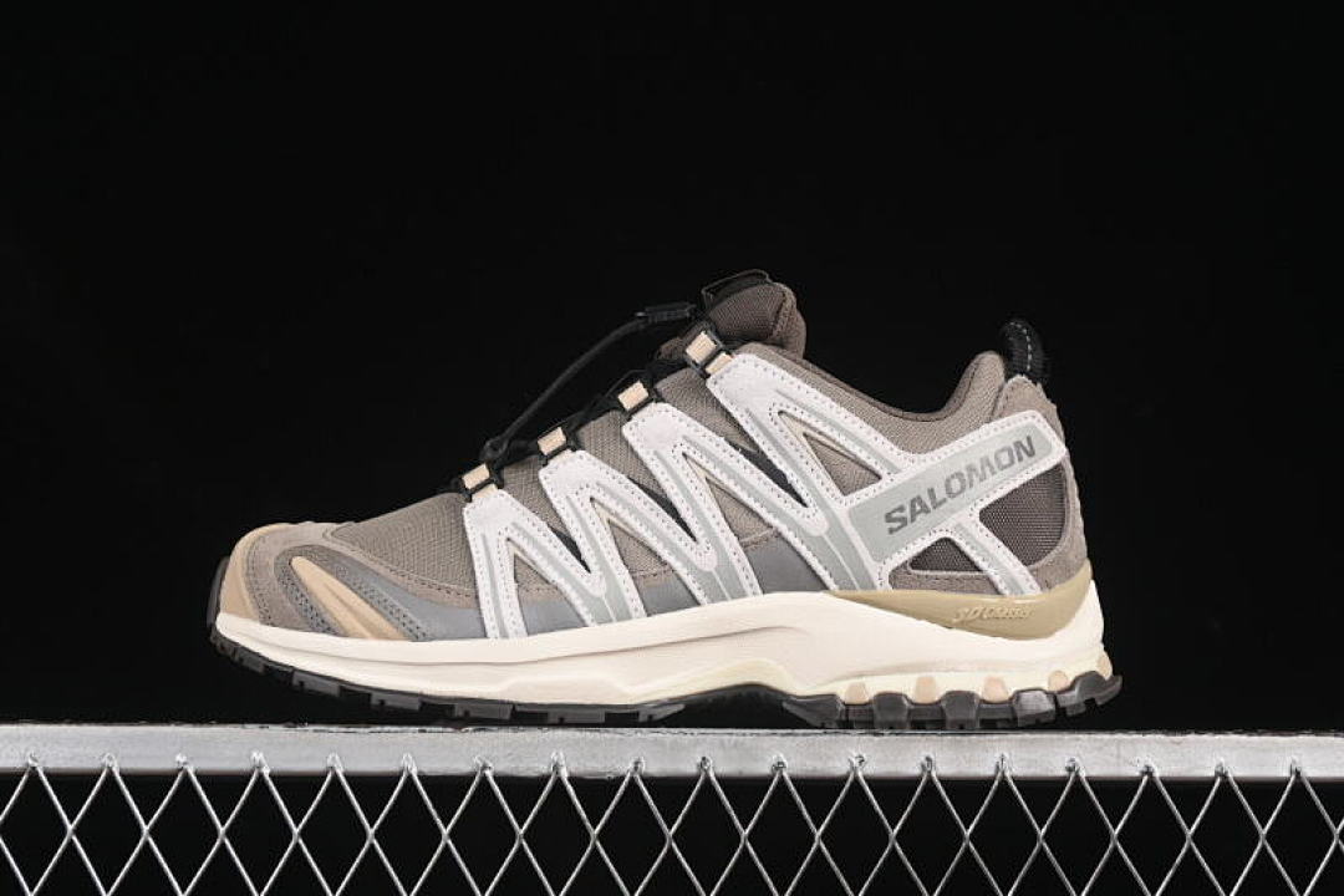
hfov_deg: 27.0
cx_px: 672
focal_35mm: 75
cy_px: 448
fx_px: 2800
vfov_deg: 18.2
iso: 160
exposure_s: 1/60
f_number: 7.1
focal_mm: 50
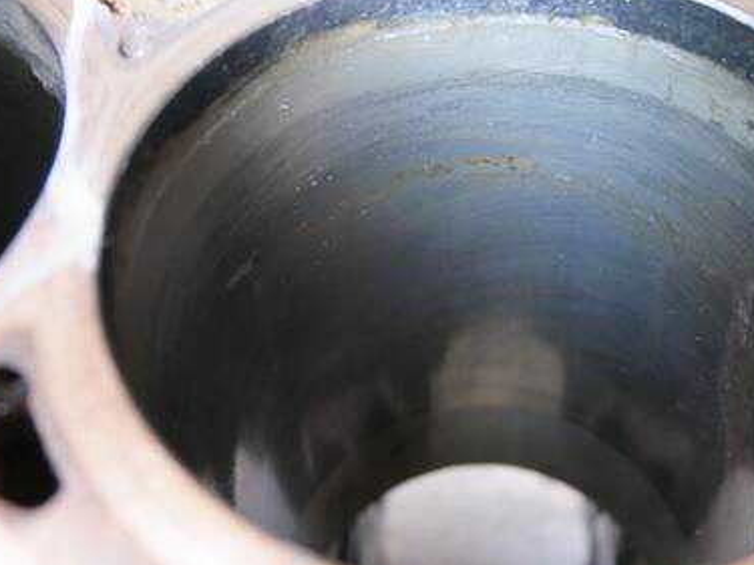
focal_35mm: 41
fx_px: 893
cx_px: 422
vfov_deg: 35.1
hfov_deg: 45.7
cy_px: 275
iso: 800
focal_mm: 16
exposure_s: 1/60
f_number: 4
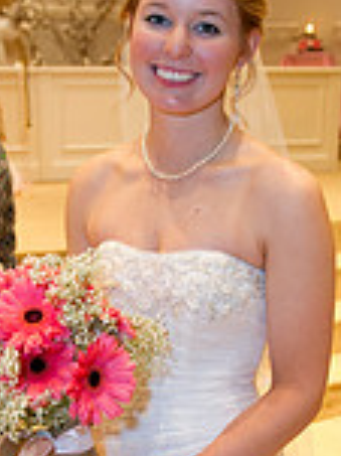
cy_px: 402
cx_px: 122
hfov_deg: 16.5
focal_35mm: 89
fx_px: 1171
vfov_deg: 21.6
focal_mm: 31
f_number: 4
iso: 1250
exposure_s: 1/80
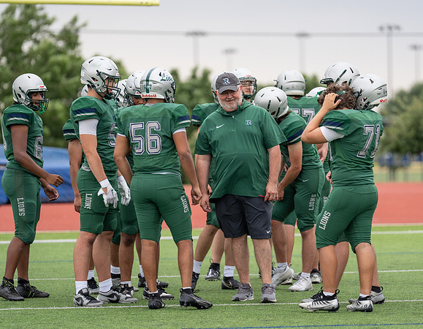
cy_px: 158
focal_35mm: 244
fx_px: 3023
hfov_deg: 8.0
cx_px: 256
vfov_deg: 6.2
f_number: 2.8
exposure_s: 1/1250
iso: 250
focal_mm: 200
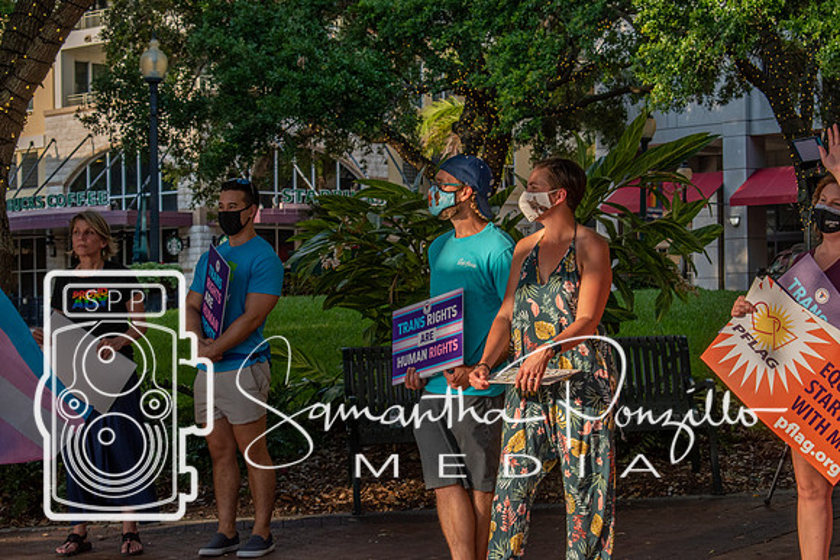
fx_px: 1995
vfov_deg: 16.0
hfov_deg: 23.8
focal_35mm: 85
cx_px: 420
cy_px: 280
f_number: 8
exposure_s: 1/250
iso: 320
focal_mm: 55
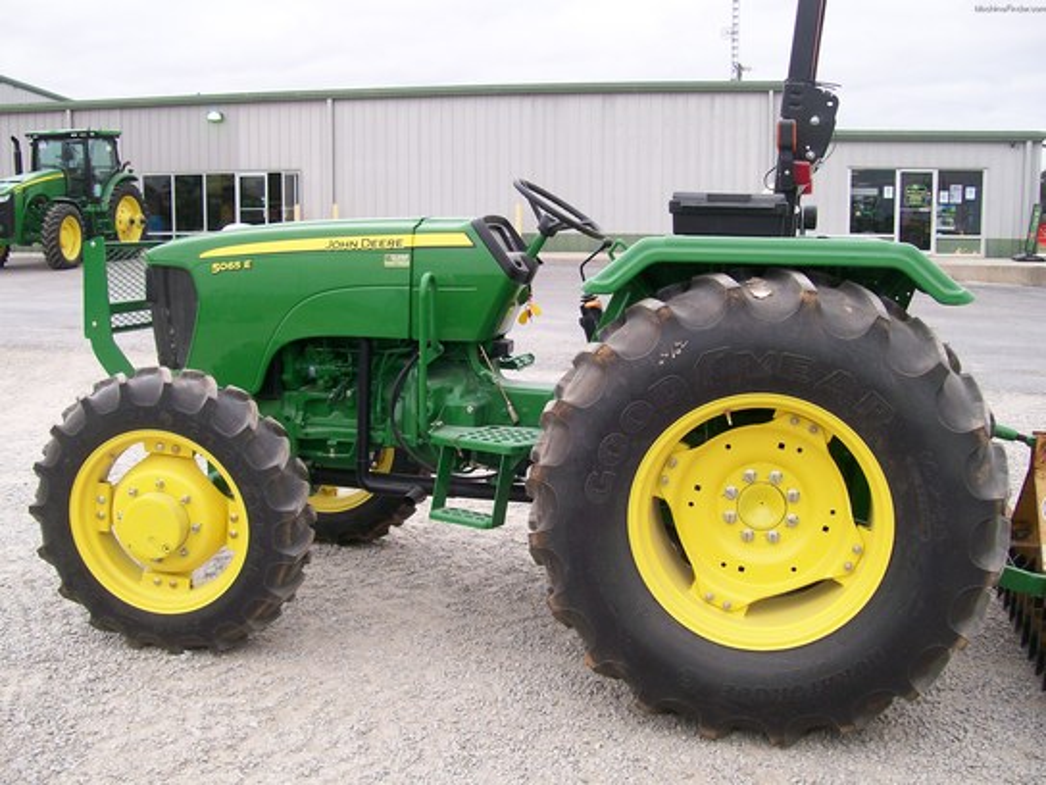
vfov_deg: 39.7
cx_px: 523
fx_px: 1088
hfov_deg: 51.4
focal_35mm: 36
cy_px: 392
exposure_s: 1/182
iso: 80
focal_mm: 6
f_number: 2.7
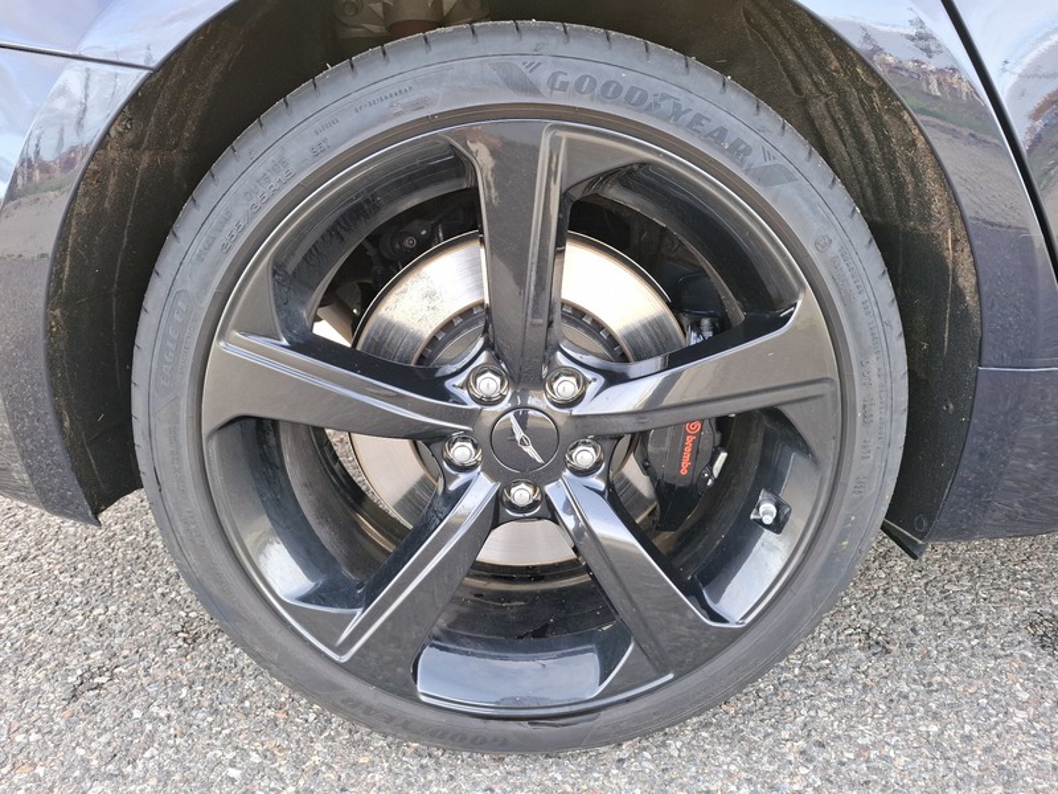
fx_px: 703
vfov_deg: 58.9
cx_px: 529
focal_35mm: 23
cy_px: 397
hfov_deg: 73.9
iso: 50
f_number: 1.8
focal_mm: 5.54
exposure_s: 1/100
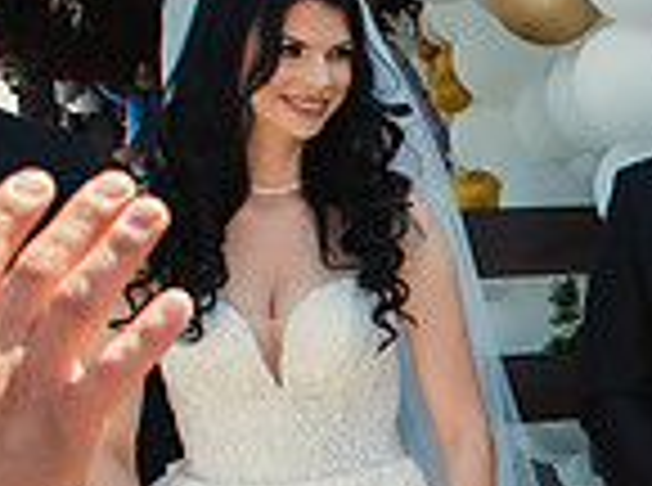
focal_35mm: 103
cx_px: 1204
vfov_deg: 14.1
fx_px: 1935
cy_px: 498
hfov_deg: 16.0
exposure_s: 1/160
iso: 200
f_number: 6.3
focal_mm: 24
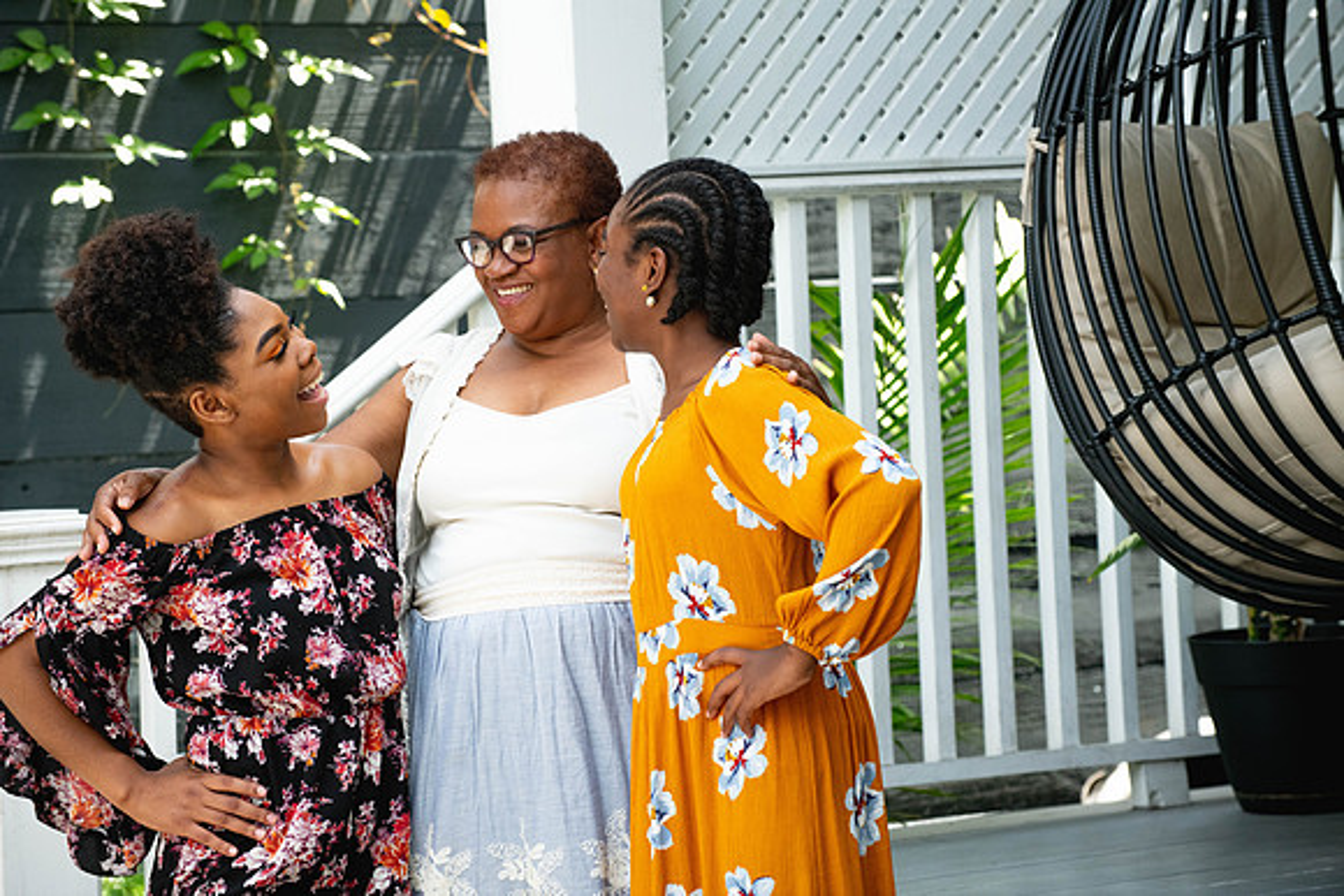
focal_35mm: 155
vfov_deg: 8.9
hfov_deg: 13.2
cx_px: 672
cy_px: 448
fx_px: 5788
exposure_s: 1/1000
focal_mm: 155
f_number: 5.6
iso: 1250
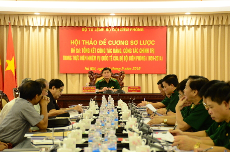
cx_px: 115
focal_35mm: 128
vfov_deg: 10.7
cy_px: 76
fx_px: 813
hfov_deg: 16.1
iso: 2000
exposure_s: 1/30
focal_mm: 85
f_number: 7.1
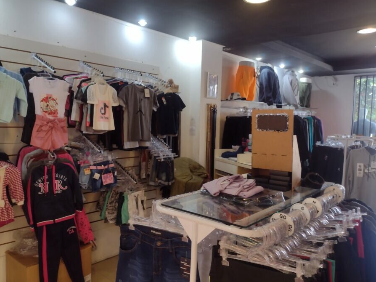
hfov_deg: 61.6
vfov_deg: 48.2
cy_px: 140
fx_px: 315
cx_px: 178
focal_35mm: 29
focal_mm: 4.71
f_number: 1.7
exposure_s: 1/60
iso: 111
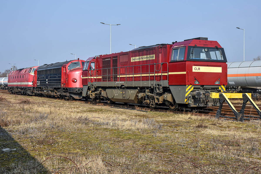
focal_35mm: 51
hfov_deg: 38.9
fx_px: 370
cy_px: 87
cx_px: 130
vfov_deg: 26.5
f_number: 8
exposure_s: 1/640
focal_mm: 34
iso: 200
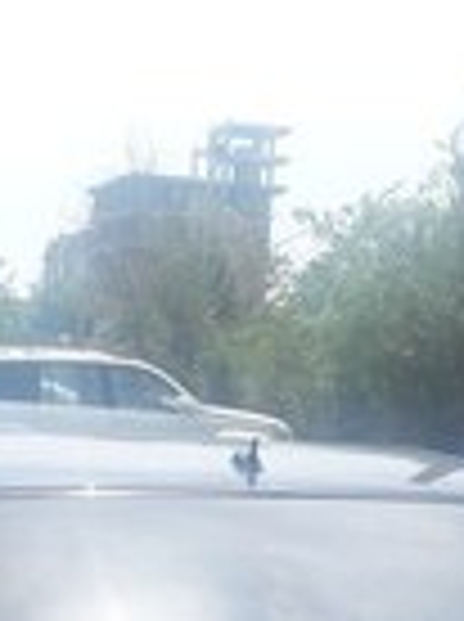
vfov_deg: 17.3
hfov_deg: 14.6
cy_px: 968
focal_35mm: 101
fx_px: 1811
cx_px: 320
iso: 40
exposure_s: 1/989
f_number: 1.9
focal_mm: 3.7
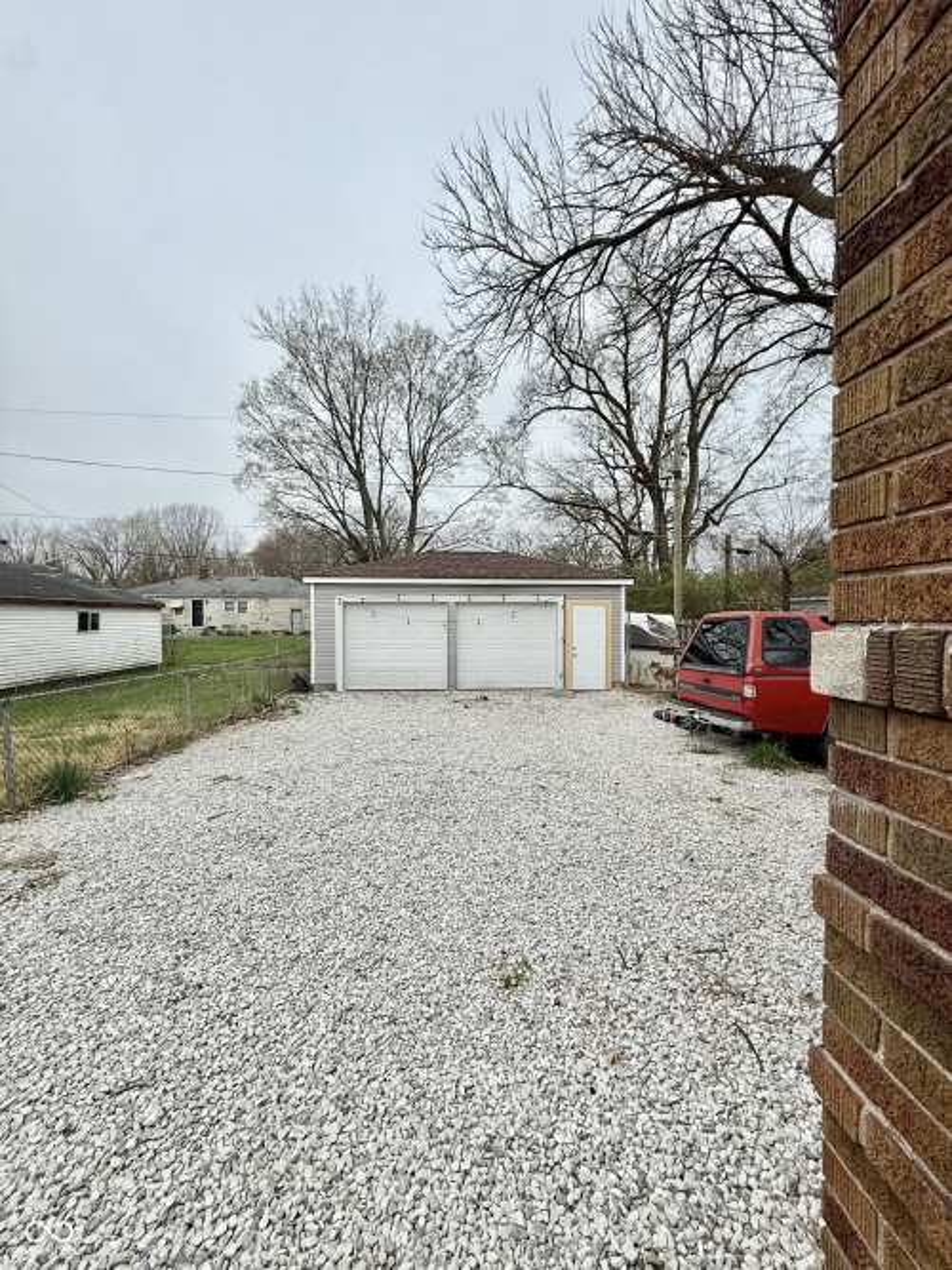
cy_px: 635
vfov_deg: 102.1
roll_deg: -1.0
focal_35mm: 14
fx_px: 514
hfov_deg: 85.7
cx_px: 476
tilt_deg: -0.6
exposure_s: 1/734
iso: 50
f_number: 2.2
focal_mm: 2.22
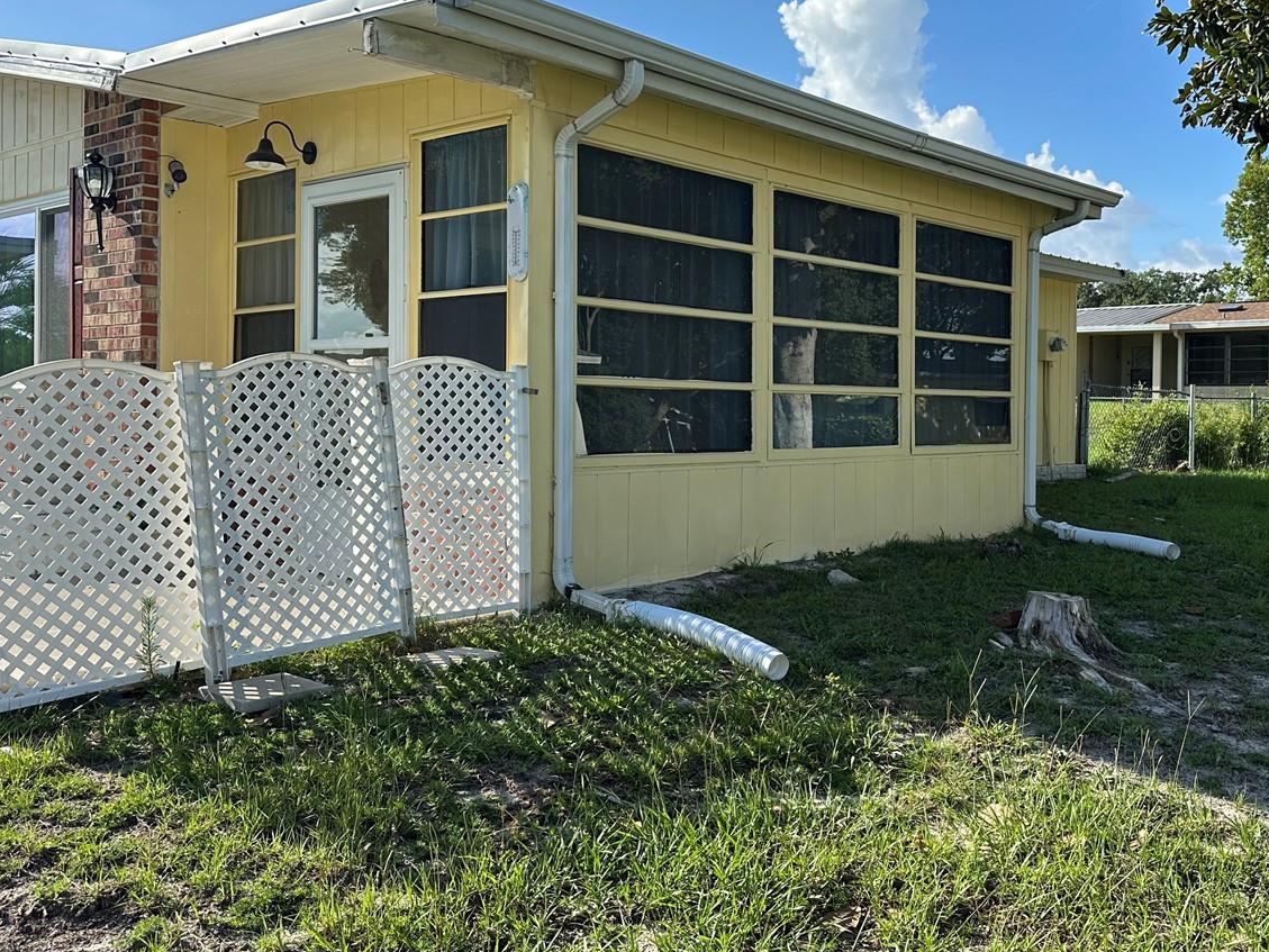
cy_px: 404
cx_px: 807
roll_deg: +0.3
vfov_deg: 41.7
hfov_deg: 53.3
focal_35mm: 34
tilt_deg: +0.4
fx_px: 1247
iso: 80
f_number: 1.78
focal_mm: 6.86
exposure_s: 1/2809
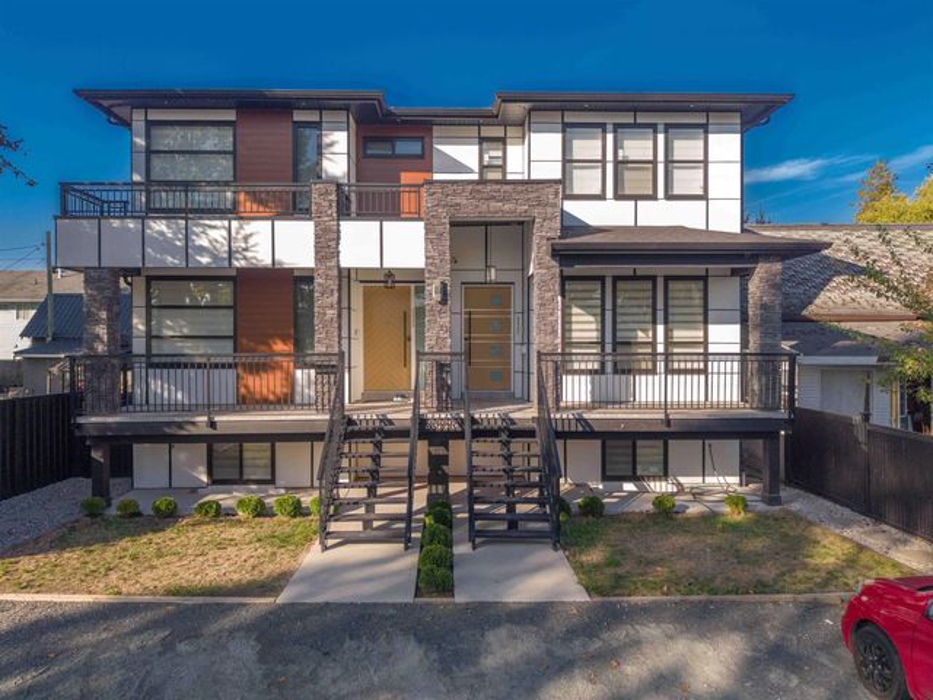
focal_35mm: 24
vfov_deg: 56.8
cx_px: 466
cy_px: 350
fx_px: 647
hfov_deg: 71.6
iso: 100
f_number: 1.8
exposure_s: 1/1000
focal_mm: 8.67
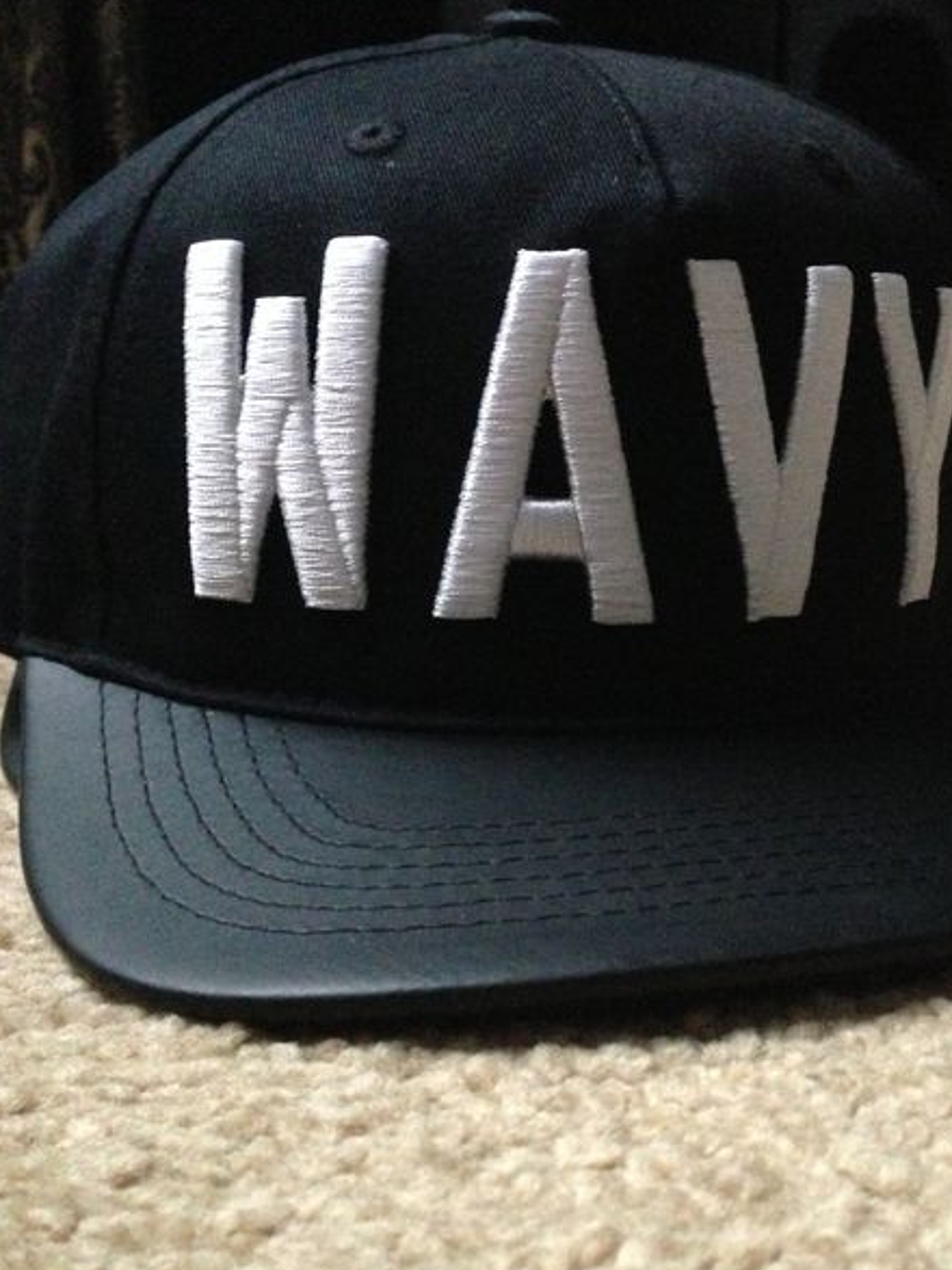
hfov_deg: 32.0
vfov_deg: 42.1
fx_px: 1651
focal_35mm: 45
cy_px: 634
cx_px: 597
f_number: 2.4
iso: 800
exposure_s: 1/15
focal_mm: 4.13
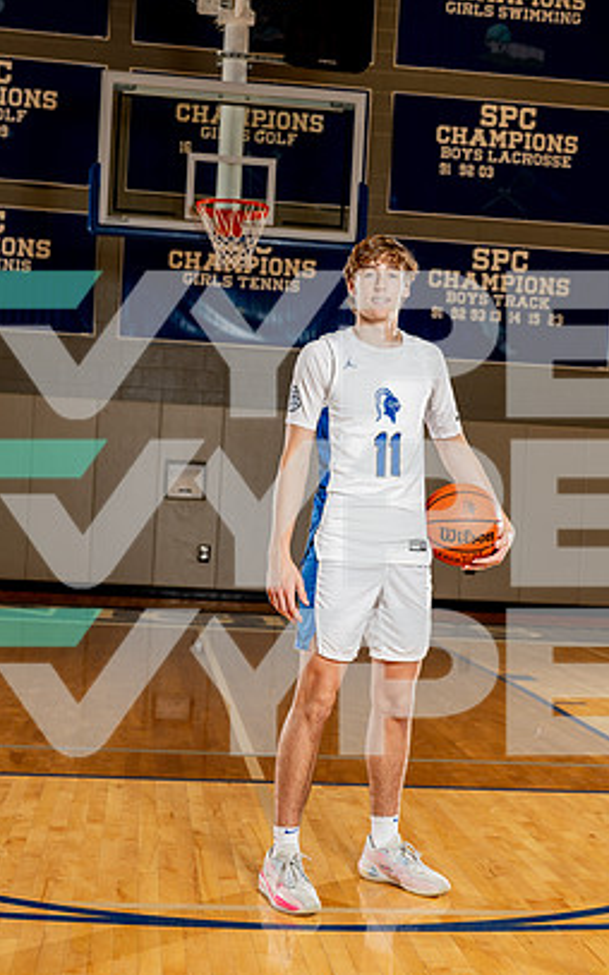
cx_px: 316
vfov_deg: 38.2
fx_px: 1409
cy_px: 515
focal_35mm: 53
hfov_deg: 24.4
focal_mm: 47
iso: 250
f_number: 4
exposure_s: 1/250
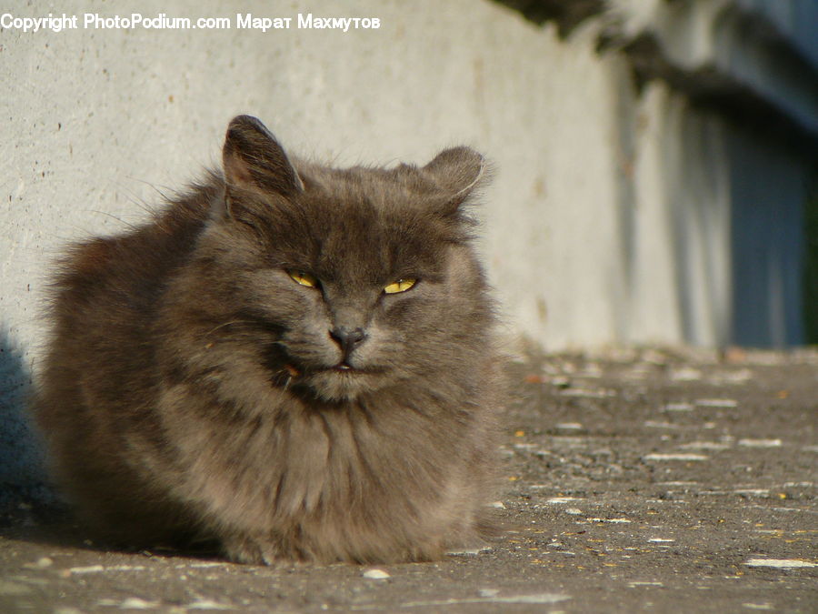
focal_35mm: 256
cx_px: 409
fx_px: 6049
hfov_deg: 7.7
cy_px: 307
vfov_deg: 5.8
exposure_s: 1/250
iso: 80
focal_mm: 38
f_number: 4.1
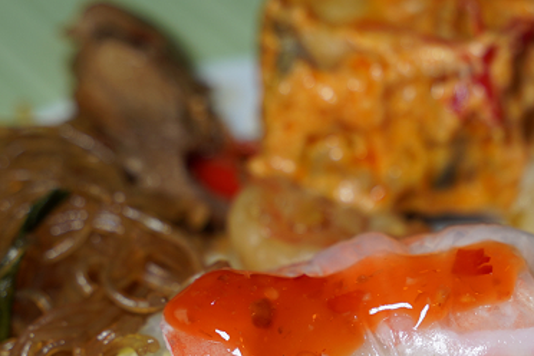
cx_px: 464
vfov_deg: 6.8
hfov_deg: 10.2
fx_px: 2966
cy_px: 395
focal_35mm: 200
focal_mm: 62
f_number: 4.5
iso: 100
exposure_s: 1/100
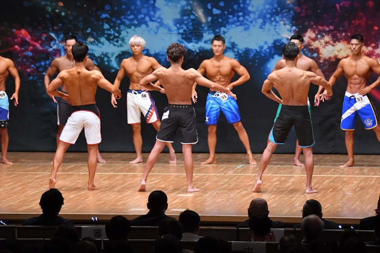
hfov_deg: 11.2
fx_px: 1931
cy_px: 126
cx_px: 190
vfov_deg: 7.5
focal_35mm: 183
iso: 8000
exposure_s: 1/400
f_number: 5.6
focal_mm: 122
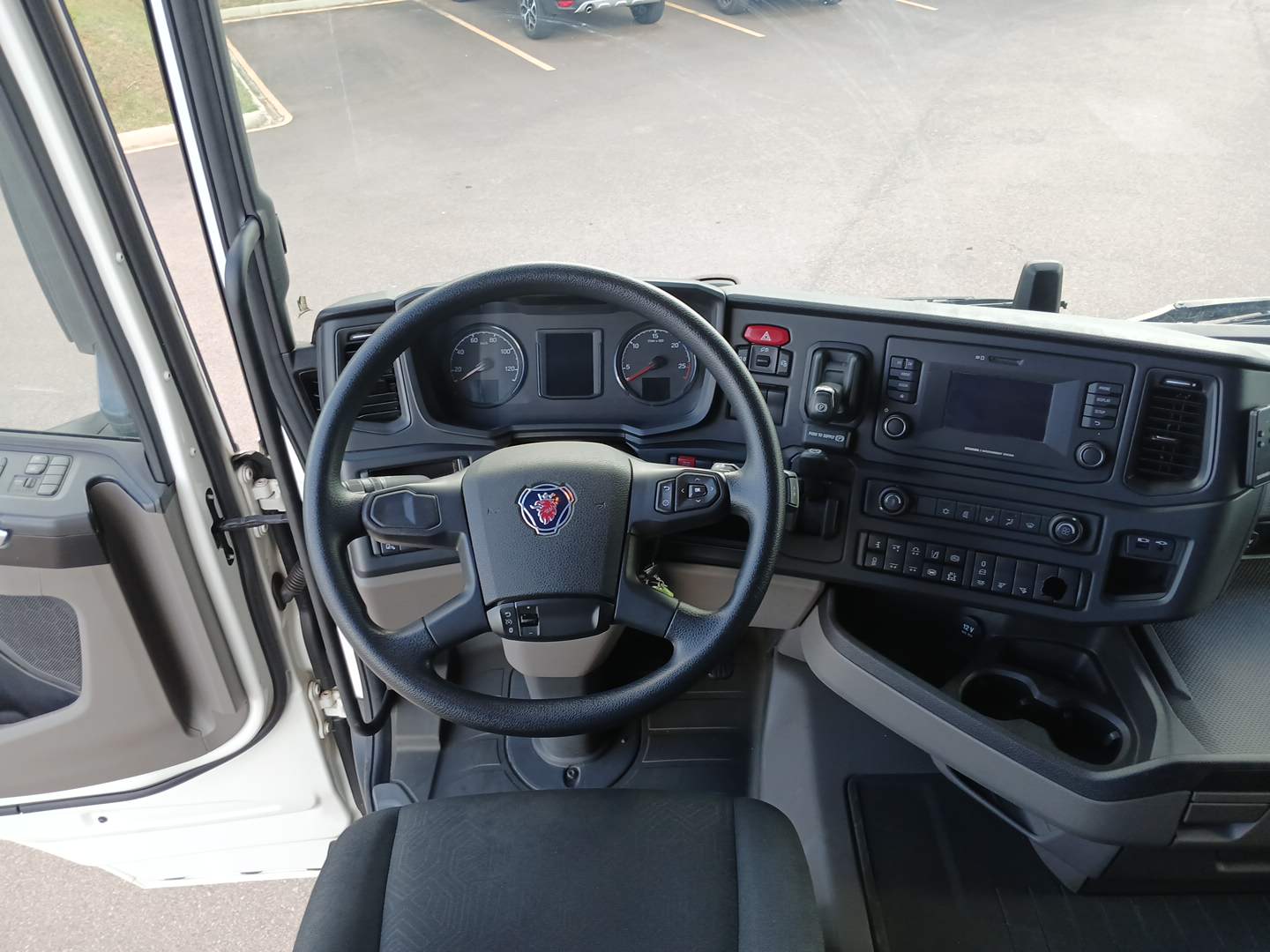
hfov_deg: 67.3
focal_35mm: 26
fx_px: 954
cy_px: 476
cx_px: 635
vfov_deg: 53.1
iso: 77
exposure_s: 1/60
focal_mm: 3.98
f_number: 1.8
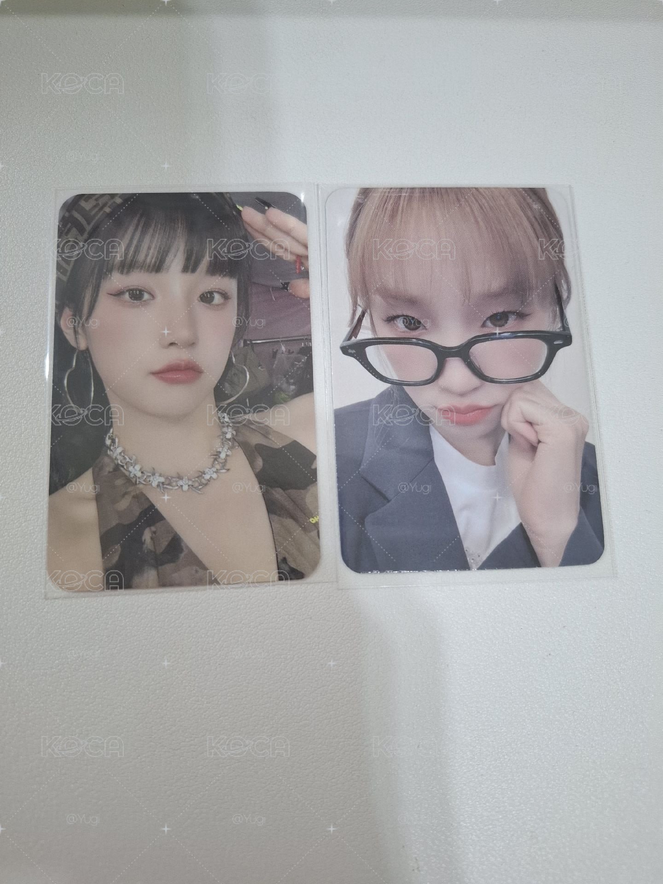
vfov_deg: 73.9
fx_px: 587
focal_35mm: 23
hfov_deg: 58.9
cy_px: 442
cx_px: 332
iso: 200
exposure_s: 1/60
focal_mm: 5.54
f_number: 1.8
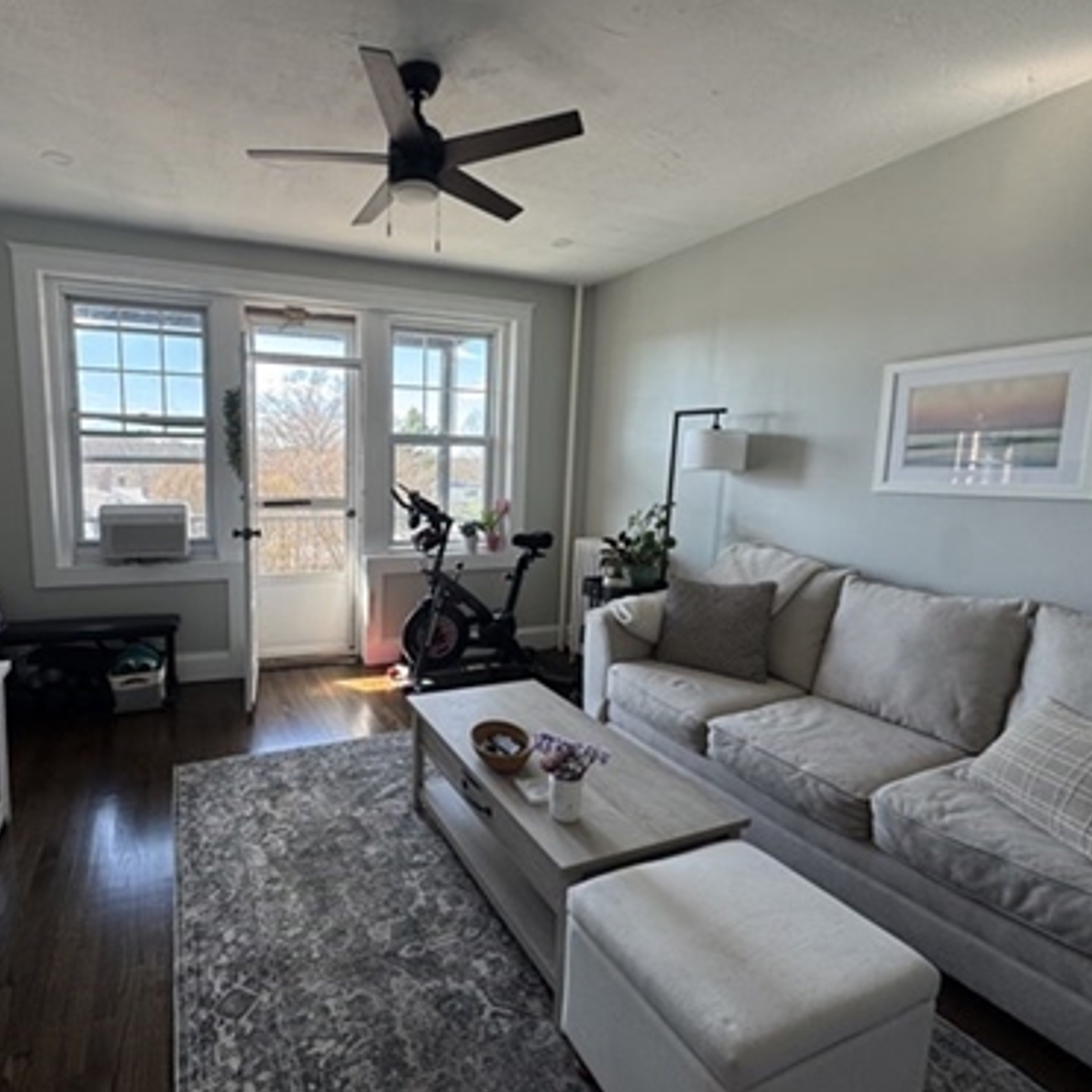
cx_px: 418
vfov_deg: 84.0
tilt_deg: -7.8
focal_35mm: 17
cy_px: 550
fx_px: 607
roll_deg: -0.1
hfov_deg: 82.6
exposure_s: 1/99
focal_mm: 2.22
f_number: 2.2
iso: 50
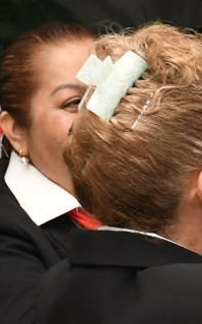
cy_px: 136
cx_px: 344
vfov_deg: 6.4
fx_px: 2875
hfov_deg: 4.0
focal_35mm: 326
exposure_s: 1/125
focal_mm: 42
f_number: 6.3
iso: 1250
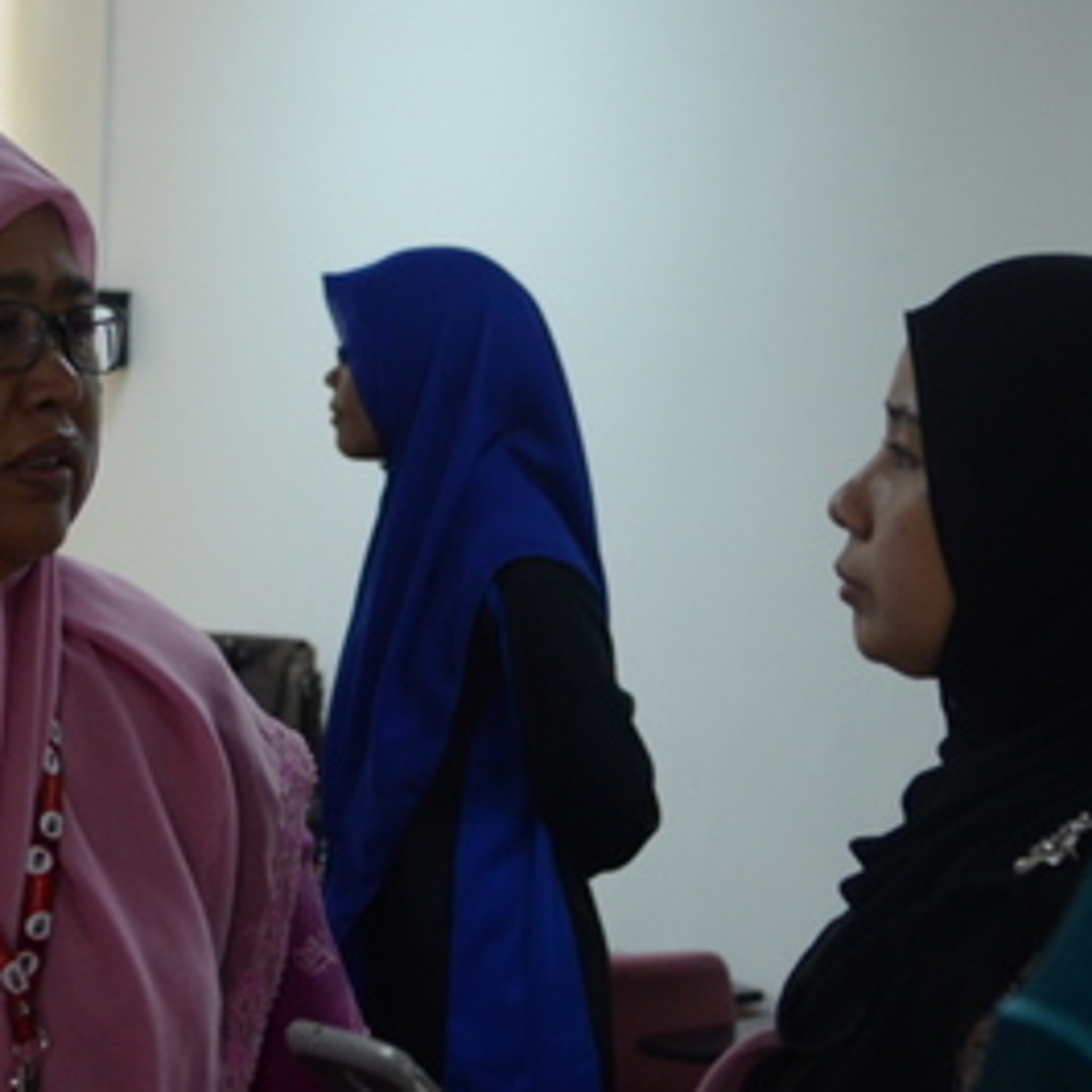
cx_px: 738
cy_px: 503
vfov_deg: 10.9
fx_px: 5710
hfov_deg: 10.9
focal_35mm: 160
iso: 1000
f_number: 4.5
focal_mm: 52
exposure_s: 1/80
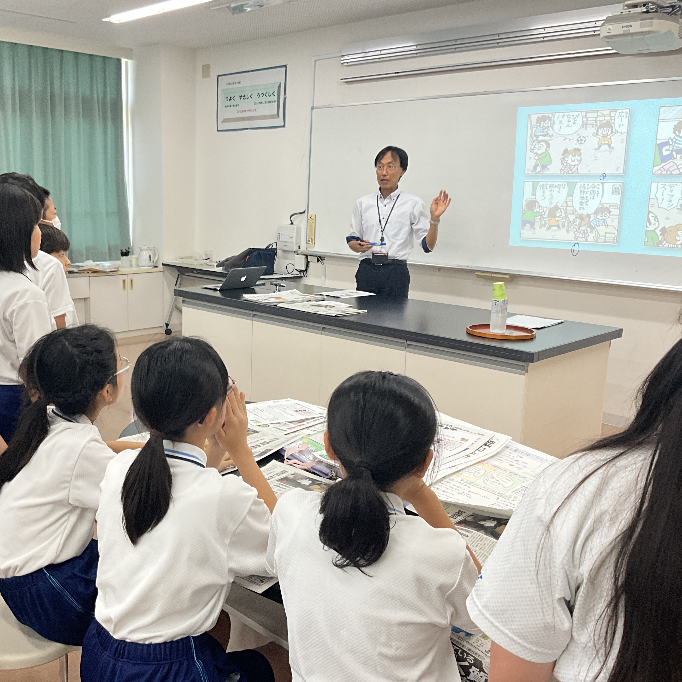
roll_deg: -0.5
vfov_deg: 47.2
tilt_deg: -12.7
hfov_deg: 46.8
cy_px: 340
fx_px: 780
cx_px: 255
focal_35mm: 35
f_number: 1.8
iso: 80
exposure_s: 1/60
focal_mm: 3
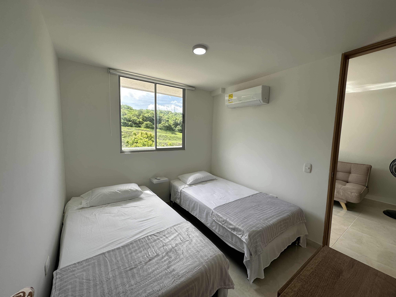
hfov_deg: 102.1
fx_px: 160
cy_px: 148
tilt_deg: -5.3
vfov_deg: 85.7
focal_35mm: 14
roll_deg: -1.2
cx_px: 198
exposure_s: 1/596
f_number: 2.2
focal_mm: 2.22
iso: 40
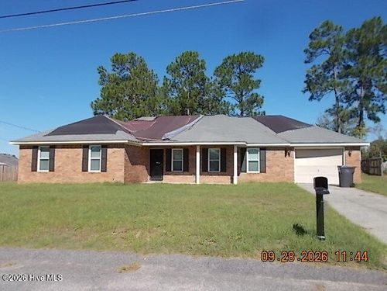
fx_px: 291
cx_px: 194
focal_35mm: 26
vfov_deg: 53.1
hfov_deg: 67.3
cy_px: 146
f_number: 3.2
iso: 80
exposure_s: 1/1000
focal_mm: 4.6
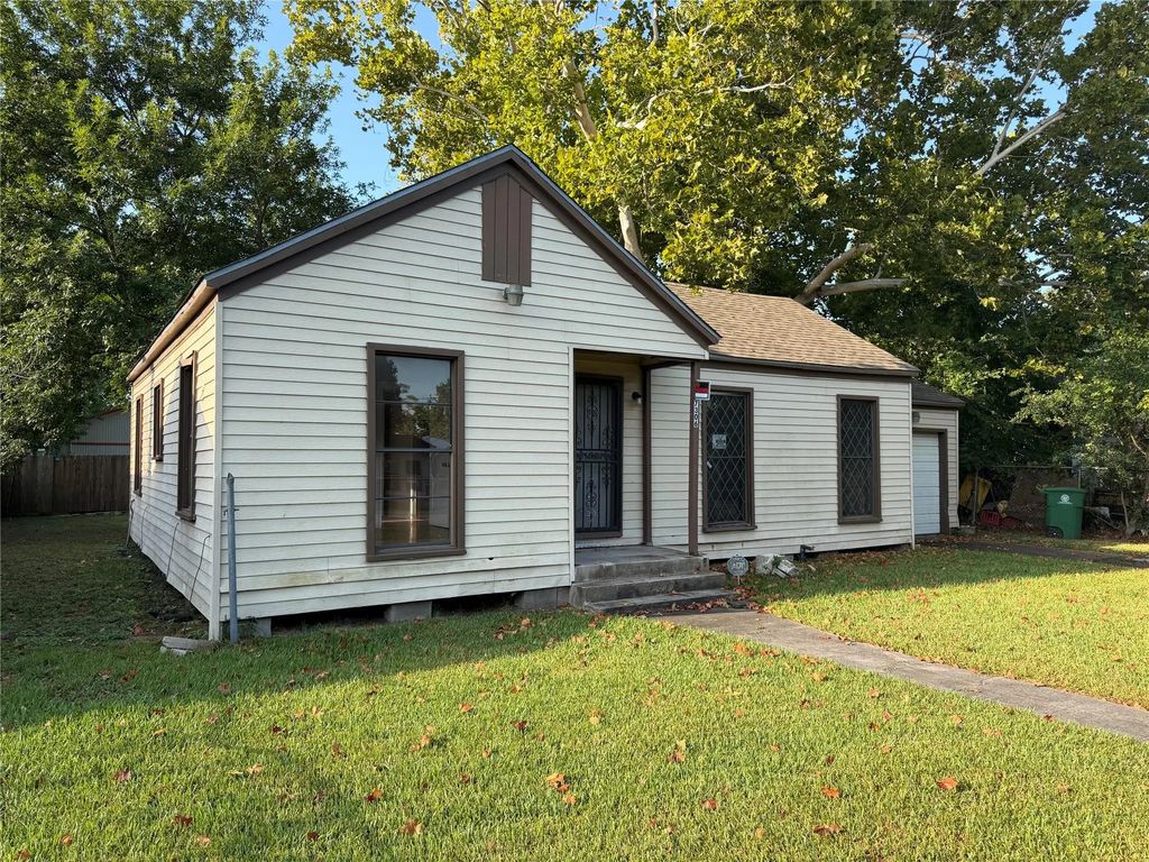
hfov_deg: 71.6
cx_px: 574
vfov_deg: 56.8
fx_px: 797
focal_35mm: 24
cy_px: 431
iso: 100
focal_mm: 6.76
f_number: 1.78
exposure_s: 1/1211
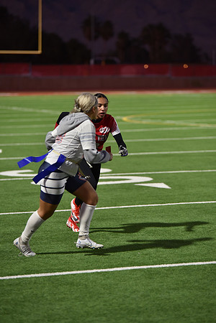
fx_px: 1305
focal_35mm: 145
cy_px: 162
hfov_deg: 9.5
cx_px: 108
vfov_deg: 14.2
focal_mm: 145
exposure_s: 1/500
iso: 1800
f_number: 2.8
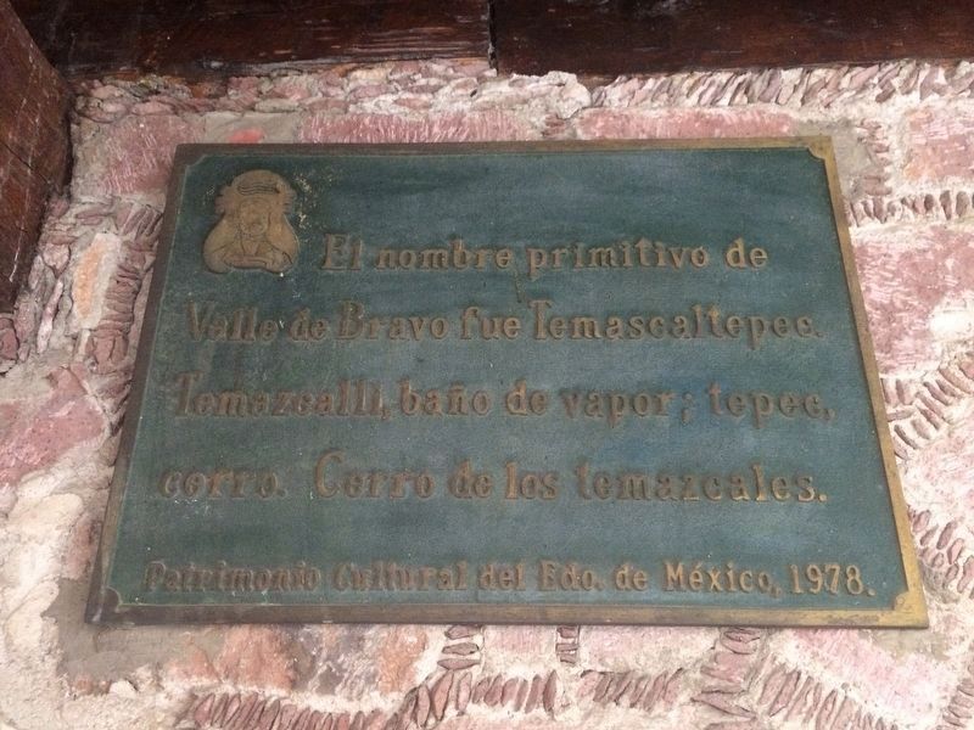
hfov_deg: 61.7
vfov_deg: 48.2
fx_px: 816
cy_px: 365
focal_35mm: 29
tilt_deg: +25.3
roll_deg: +0.3
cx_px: 487
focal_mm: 4.15
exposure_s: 1/17
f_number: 2.2
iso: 320
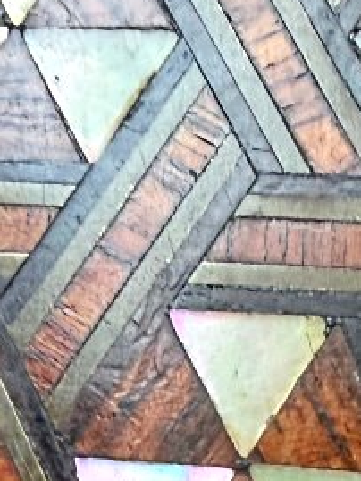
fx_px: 1487
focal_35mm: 107
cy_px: 760
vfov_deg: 16.4
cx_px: 2
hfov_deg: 13.7
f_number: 2.2
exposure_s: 1/50
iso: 400
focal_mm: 2.22
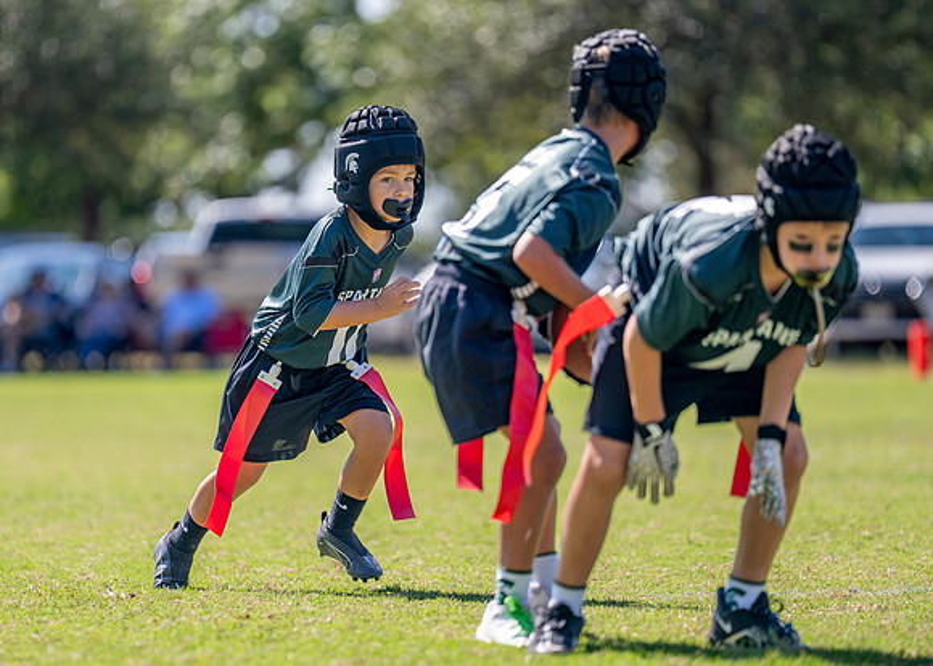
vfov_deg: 5.6
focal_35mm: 258
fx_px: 6825
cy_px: 328
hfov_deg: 7.8
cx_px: 368
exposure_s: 1/2500
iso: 200
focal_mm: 188
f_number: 2.8
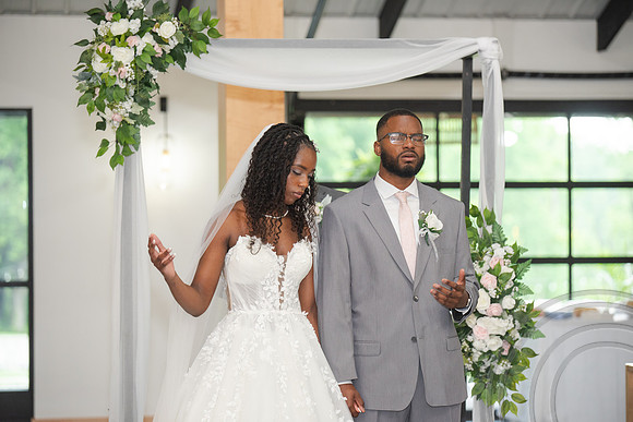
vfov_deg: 11.0
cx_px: 316
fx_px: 2189
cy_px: 211
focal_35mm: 124
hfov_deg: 16.5
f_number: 2.8
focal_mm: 122
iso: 800
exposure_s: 1/100
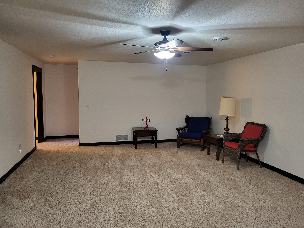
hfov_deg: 67.3
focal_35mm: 26
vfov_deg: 53.1
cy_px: 114
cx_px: 152
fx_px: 228
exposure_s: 1/40
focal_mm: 5.4
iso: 500
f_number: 1.8
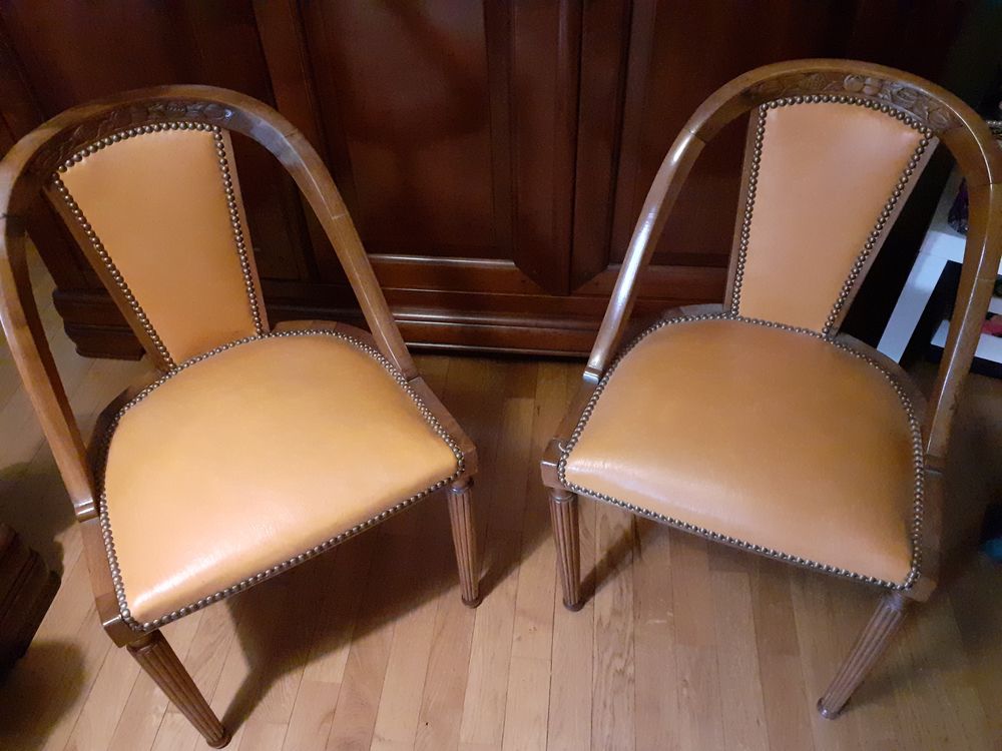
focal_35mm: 27
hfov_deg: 65.3
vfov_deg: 51.4
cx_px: 501
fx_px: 782
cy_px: 376
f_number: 1.9
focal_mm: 3.6
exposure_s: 1/20
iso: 1000
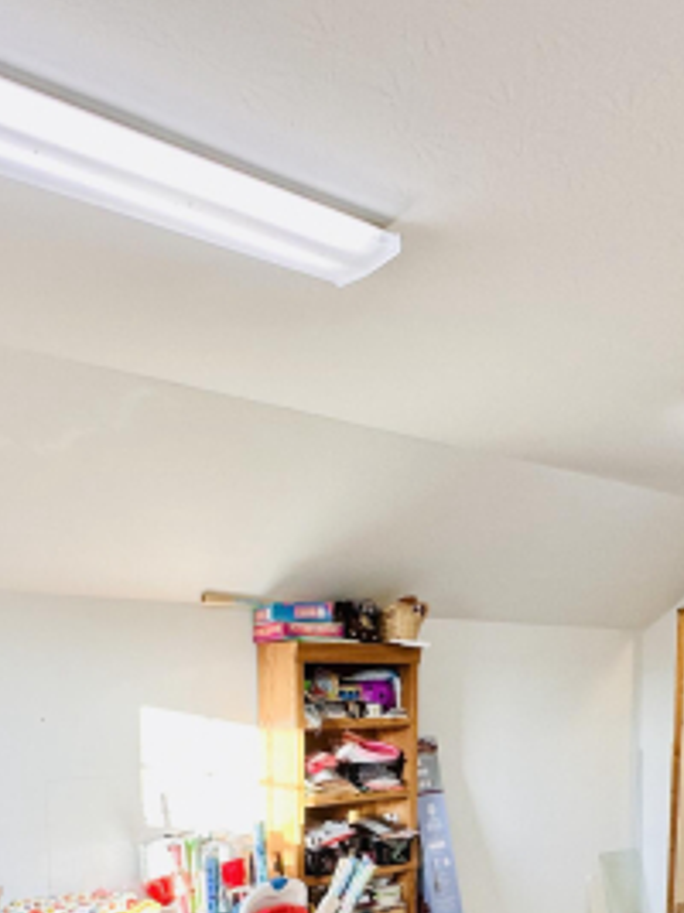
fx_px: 923
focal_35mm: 35
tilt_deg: -7.0
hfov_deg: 40.7
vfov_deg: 47.8
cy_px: 804
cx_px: 347
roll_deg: +0.2
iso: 100
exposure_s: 1/120
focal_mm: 2.22
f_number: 2.2
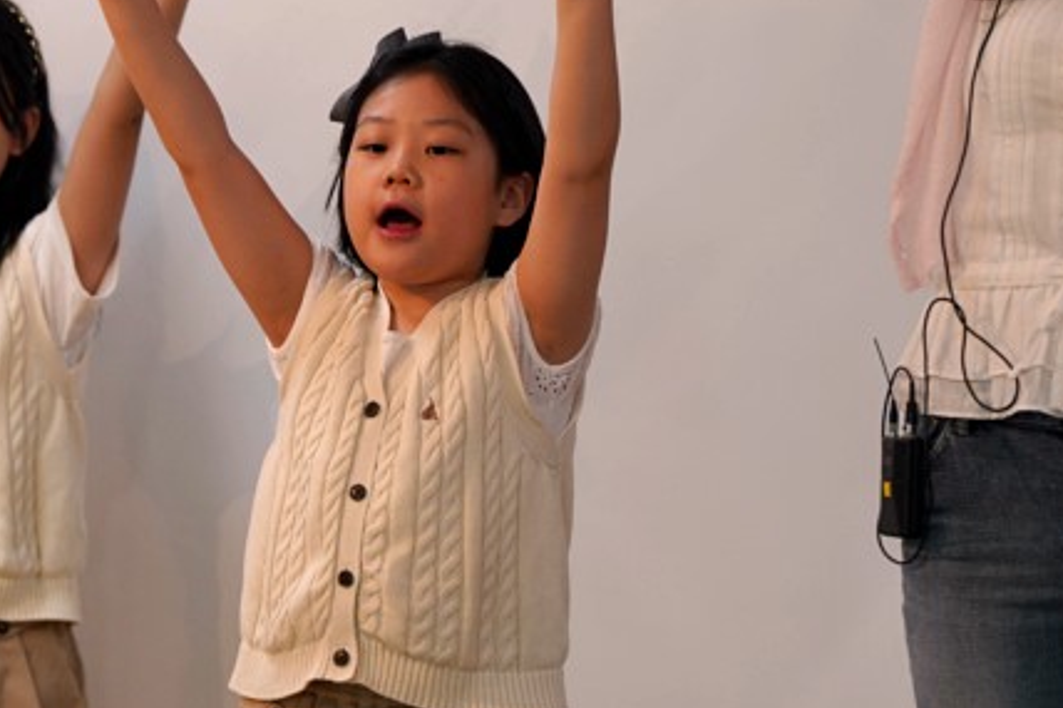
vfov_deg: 3.3
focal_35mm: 421
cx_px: -10
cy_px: 410
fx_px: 12426
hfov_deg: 4.9
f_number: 4
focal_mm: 200
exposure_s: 1/250
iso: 640
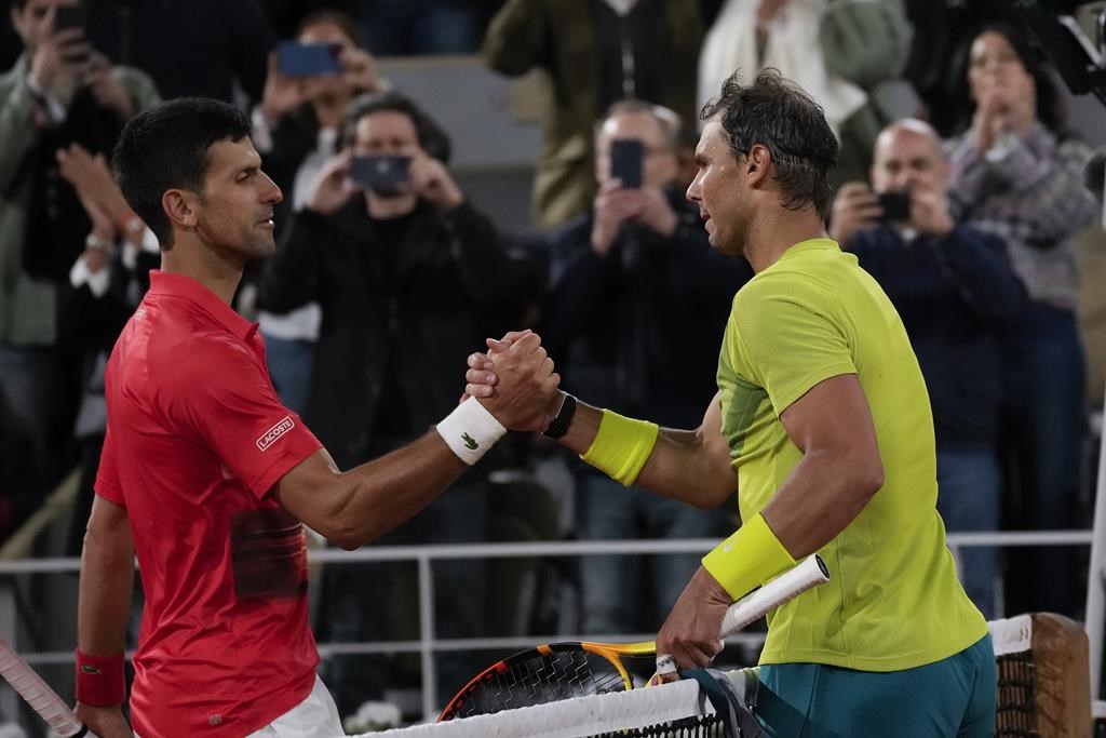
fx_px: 7220
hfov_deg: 8.8
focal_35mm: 235
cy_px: 369
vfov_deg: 5.8
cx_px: 553
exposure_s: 1/2000
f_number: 5.6
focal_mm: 235
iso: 5000
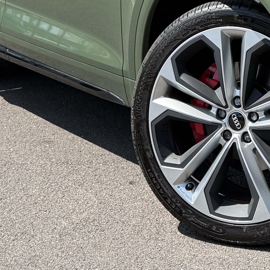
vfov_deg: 17.6
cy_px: -130
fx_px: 785
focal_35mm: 89
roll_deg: +1.1
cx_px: 266
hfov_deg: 19.0
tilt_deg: +1.3
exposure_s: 1/1901
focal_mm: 6.76
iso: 80
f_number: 1.78
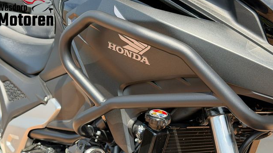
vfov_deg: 22.6
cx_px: 136
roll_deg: +0.6
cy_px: 100
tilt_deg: -12.5
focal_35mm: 53
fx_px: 384
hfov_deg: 39.2
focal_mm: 6.76
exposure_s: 1/951
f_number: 1.78
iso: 80
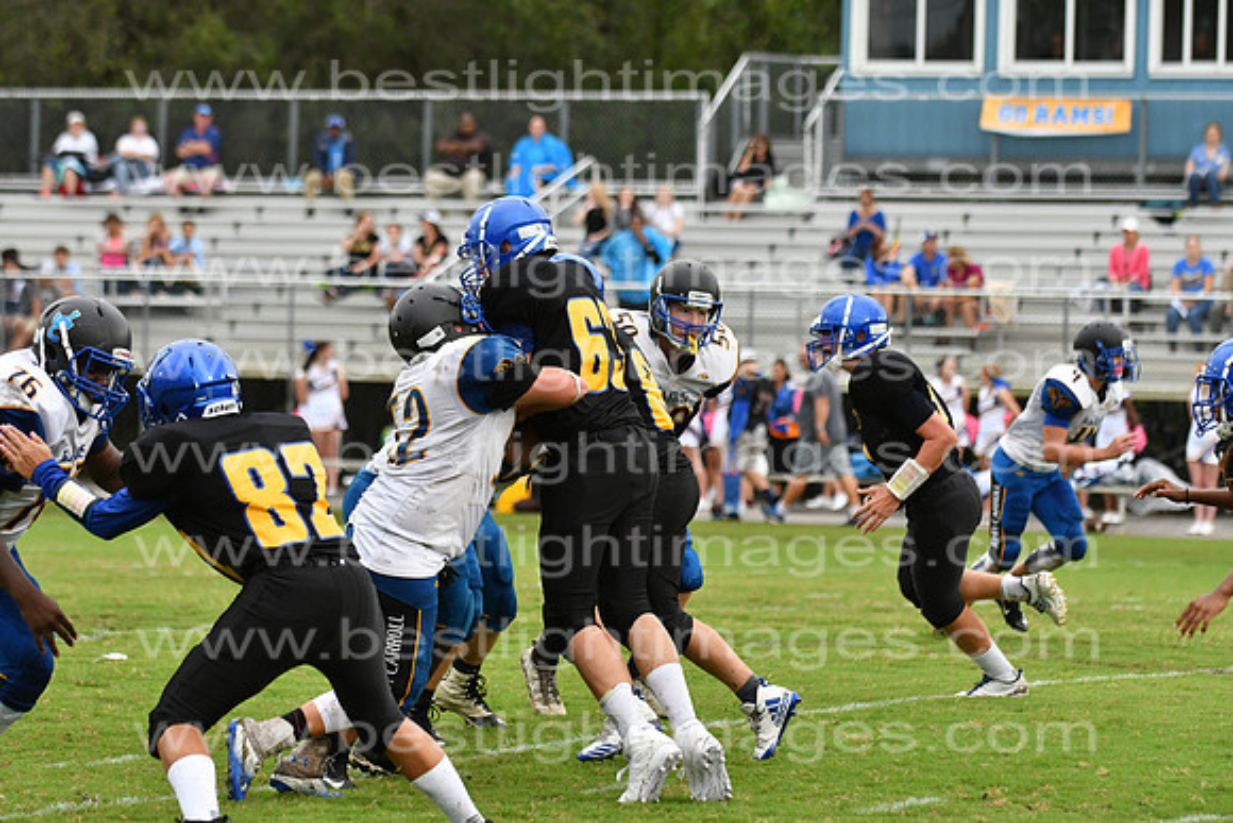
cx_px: 616
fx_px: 7194
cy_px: 412
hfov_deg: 9.8
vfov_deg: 6.5
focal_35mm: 210
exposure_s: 1/2500
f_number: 3.5
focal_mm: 140
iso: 800
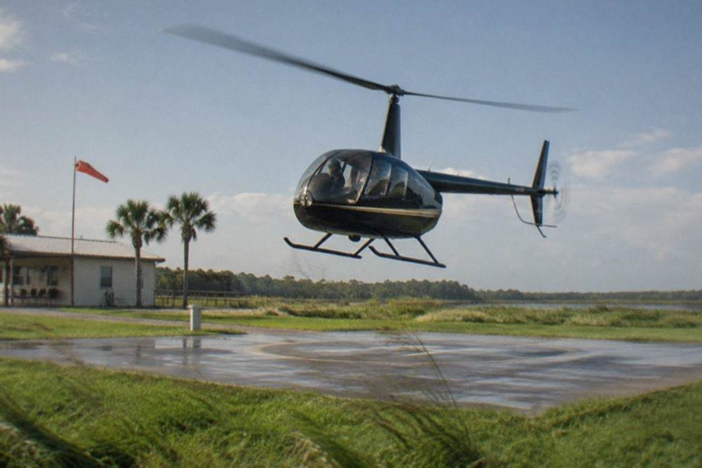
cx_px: 351
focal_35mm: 35
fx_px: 682
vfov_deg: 37.8
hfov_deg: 54.5
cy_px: 234
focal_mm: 35
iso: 160
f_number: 7.1
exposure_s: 1/640
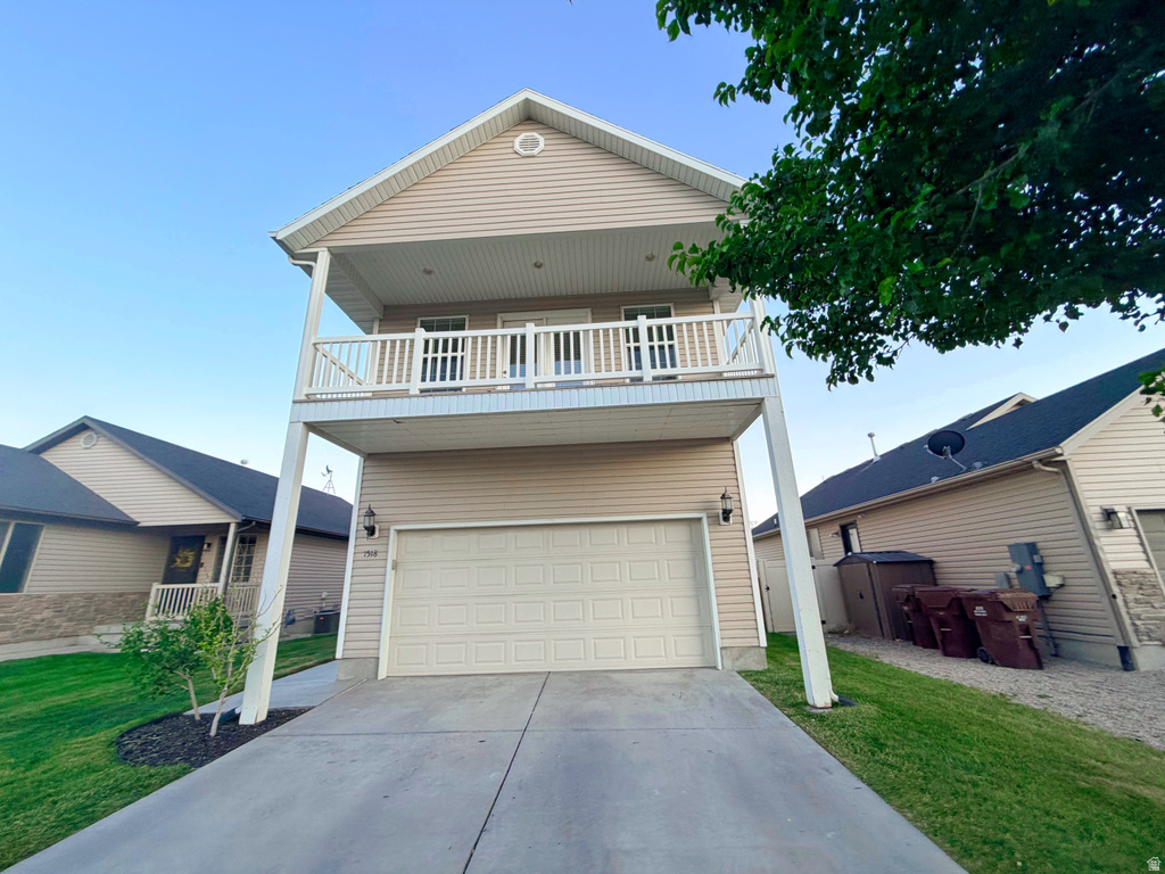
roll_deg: -0.3
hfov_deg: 102.1
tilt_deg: +14.2
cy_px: 437
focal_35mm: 14
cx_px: 582
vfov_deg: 85.7
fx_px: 471
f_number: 2.2
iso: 80
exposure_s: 1/121
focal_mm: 2.22
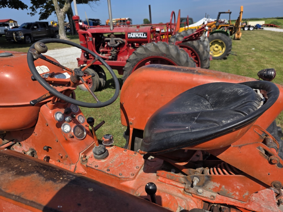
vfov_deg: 58.9
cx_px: 142
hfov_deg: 73.9
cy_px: 106
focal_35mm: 23
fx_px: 188
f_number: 1.7
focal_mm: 6.3
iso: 80
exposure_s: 1/7333
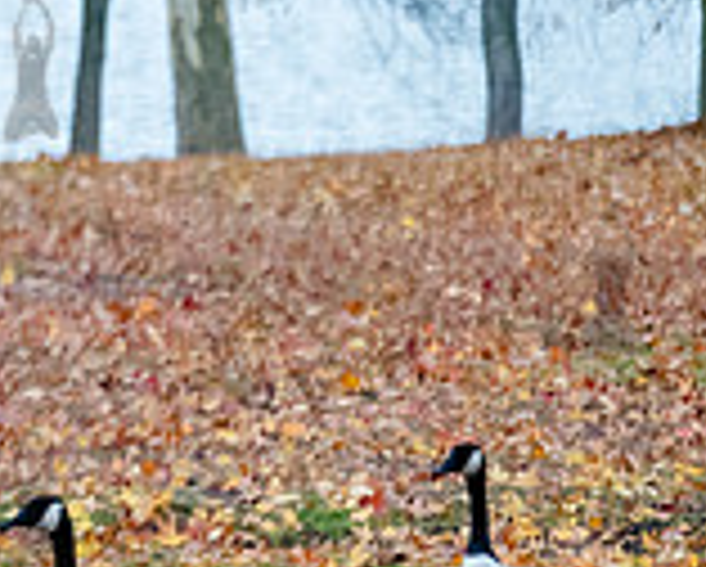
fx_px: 13306
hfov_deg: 3.0
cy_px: 619
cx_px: 78
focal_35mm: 636
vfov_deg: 2.4
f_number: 5
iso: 6400
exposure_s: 1/320
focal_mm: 150
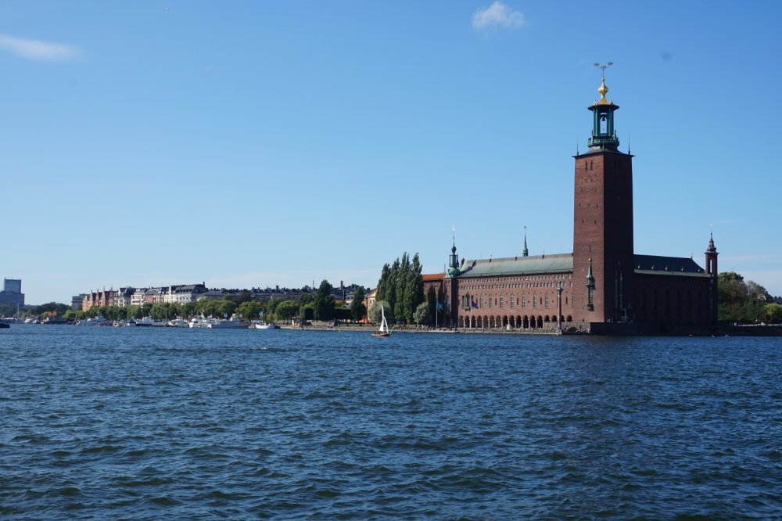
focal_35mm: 46
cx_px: 391
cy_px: 260
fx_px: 1010
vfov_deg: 28.9
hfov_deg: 42.3
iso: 100
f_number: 14
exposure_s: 1/100
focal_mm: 31
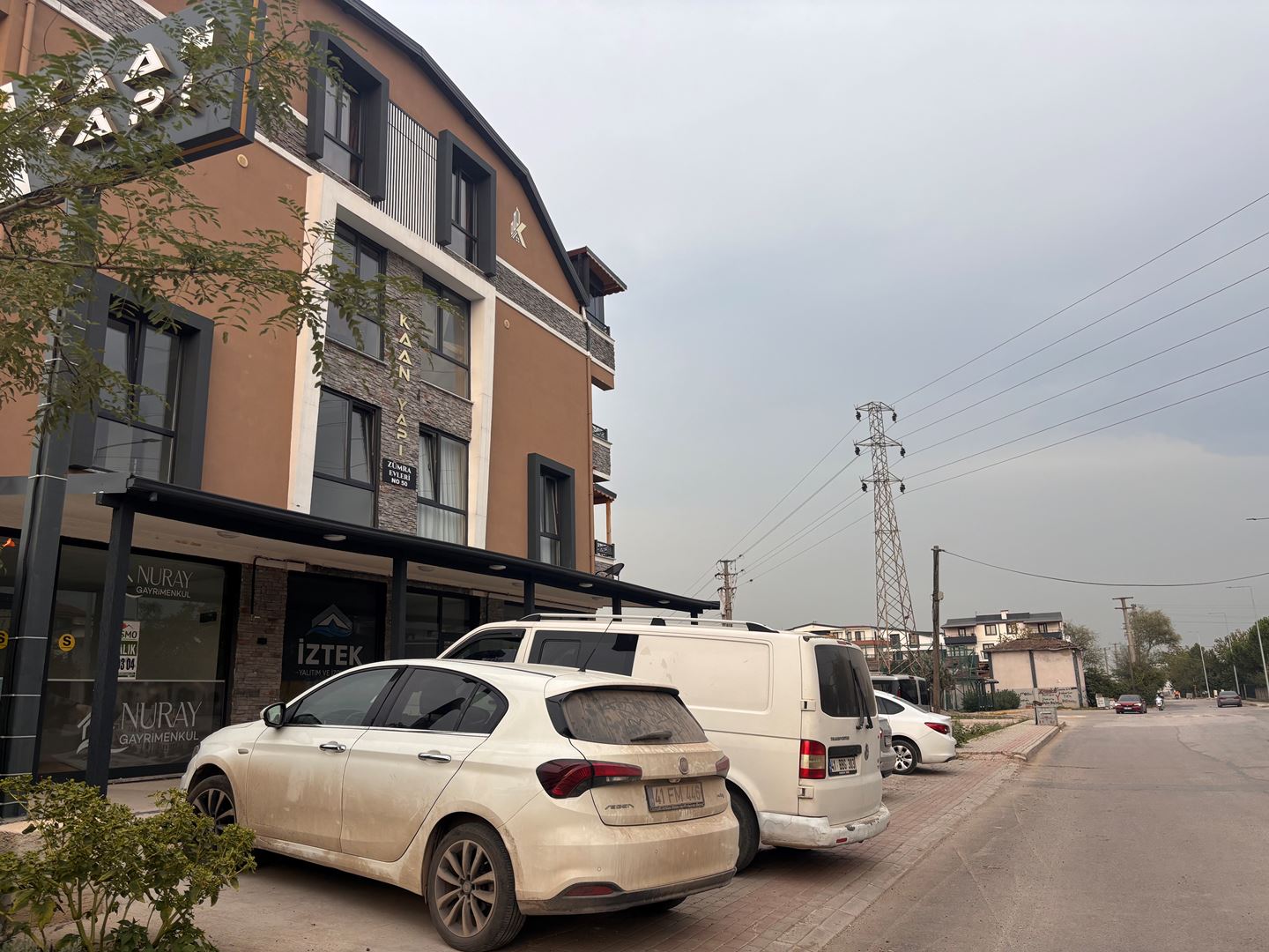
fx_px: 953
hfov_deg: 67.3
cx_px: 634
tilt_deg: +12.4
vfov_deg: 53.1
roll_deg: +2.0
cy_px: 476
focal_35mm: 26
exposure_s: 1/1248
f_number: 1.6
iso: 50
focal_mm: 5.96
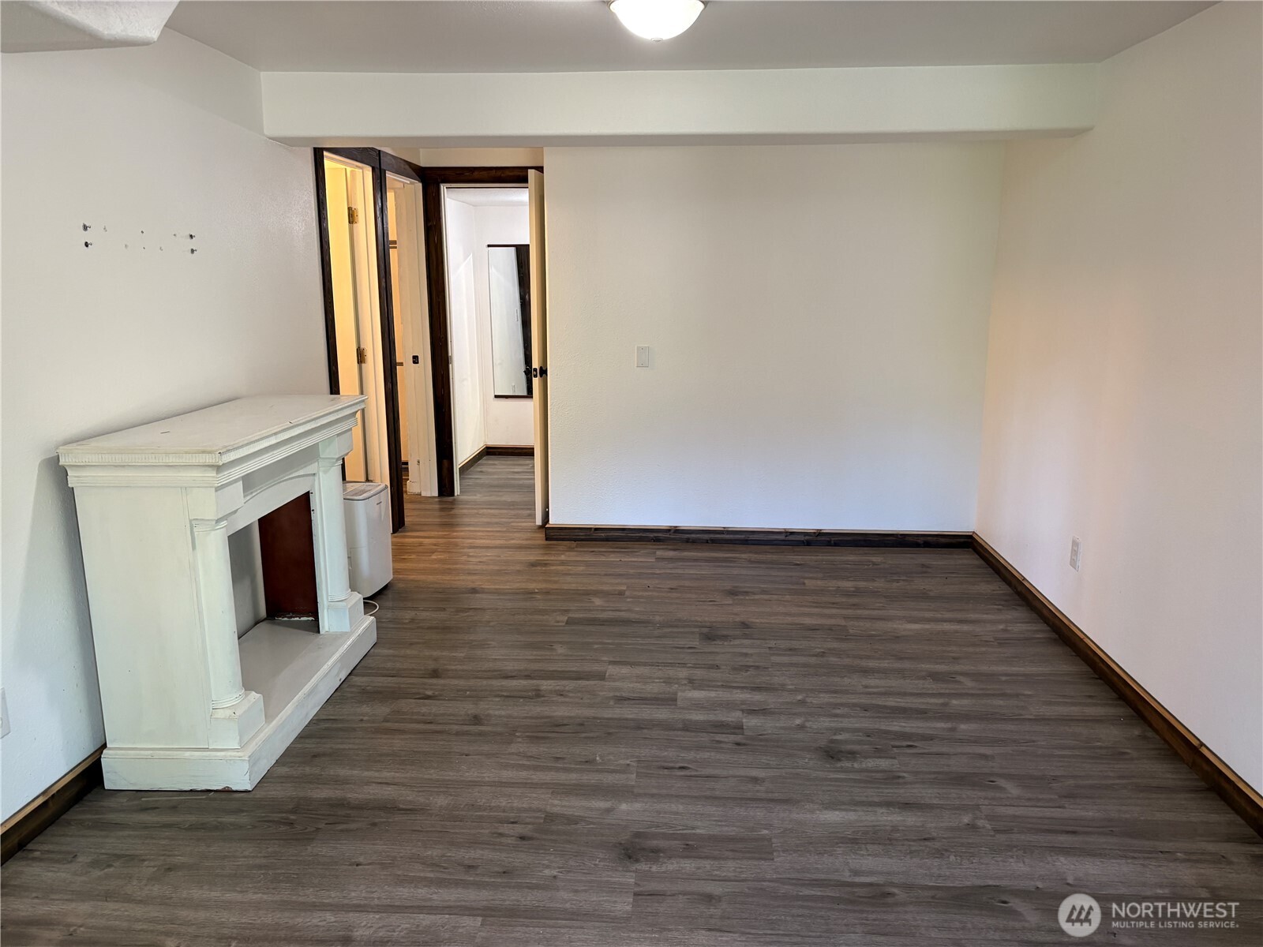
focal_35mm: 26
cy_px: 474
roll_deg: -0.1
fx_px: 949
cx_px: 632
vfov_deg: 53.1
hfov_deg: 67.3
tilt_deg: -12.0
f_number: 1.6
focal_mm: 5.96
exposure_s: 1/60
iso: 200
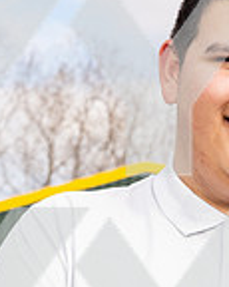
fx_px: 1789
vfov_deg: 9.1
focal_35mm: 211
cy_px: 326
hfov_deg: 7.3
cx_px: 267
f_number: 8
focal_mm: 54
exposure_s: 1/125
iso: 100
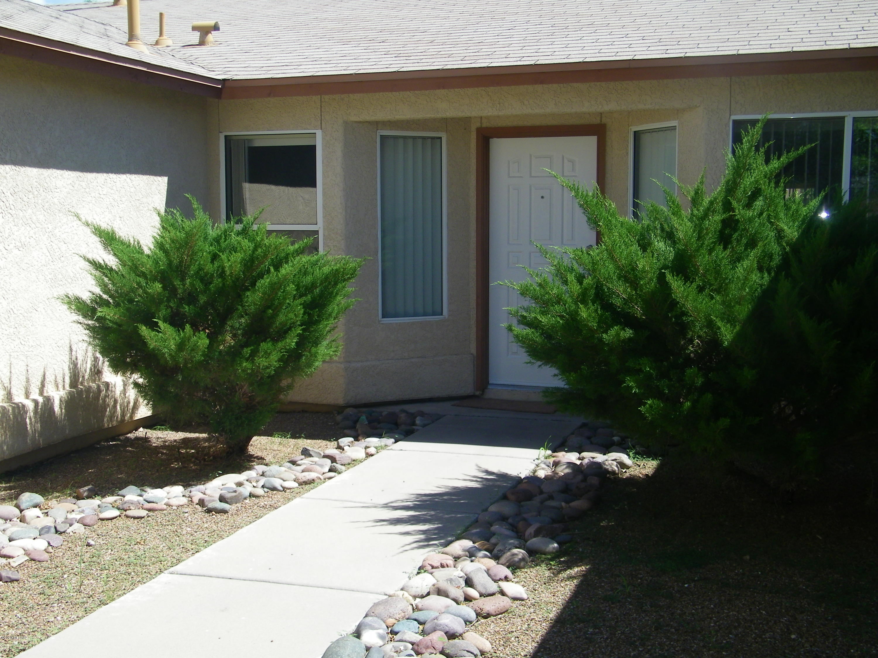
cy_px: 329
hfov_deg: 45.8
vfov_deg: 35.1
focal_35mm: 41
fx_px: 1040
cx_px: 439
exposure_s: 1/125
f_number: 7.6
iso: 80
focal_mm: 7.3
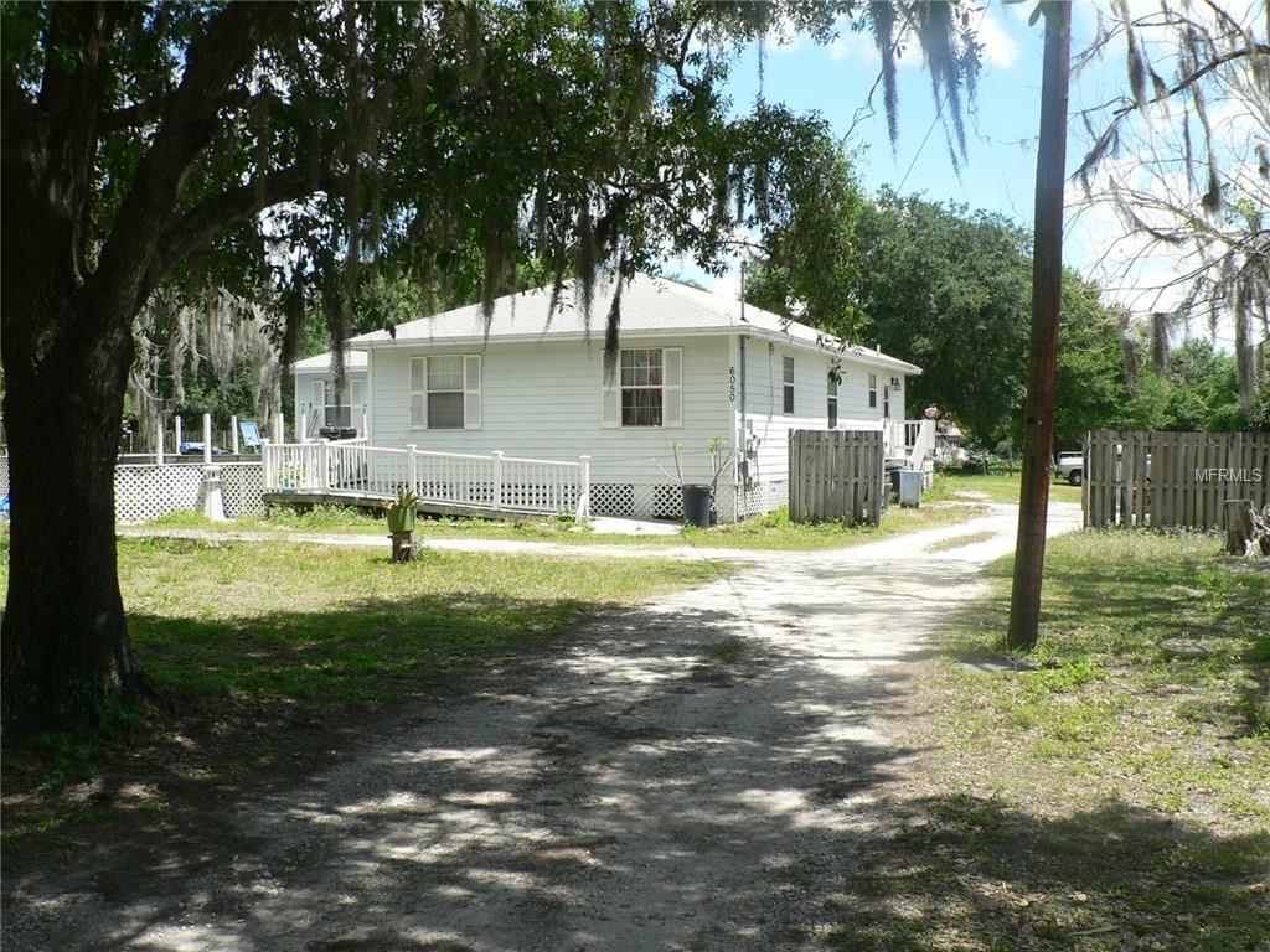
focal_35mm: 36
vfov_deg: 39.7
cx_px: 635
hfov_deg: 51.4
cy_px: 476
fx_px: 1321
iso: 80
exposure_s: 1/250
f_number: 4
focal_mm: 6
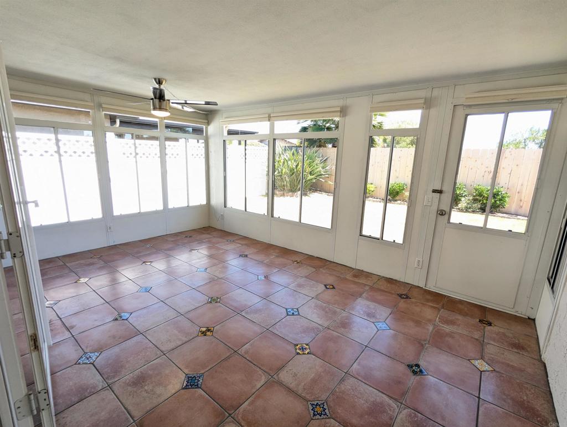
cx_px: 284
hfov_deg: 94.4
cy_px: 214
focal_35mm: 16
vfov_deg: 78.2
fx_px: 262
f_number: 2.2
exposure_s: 1/120
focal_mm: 2.35
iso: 78
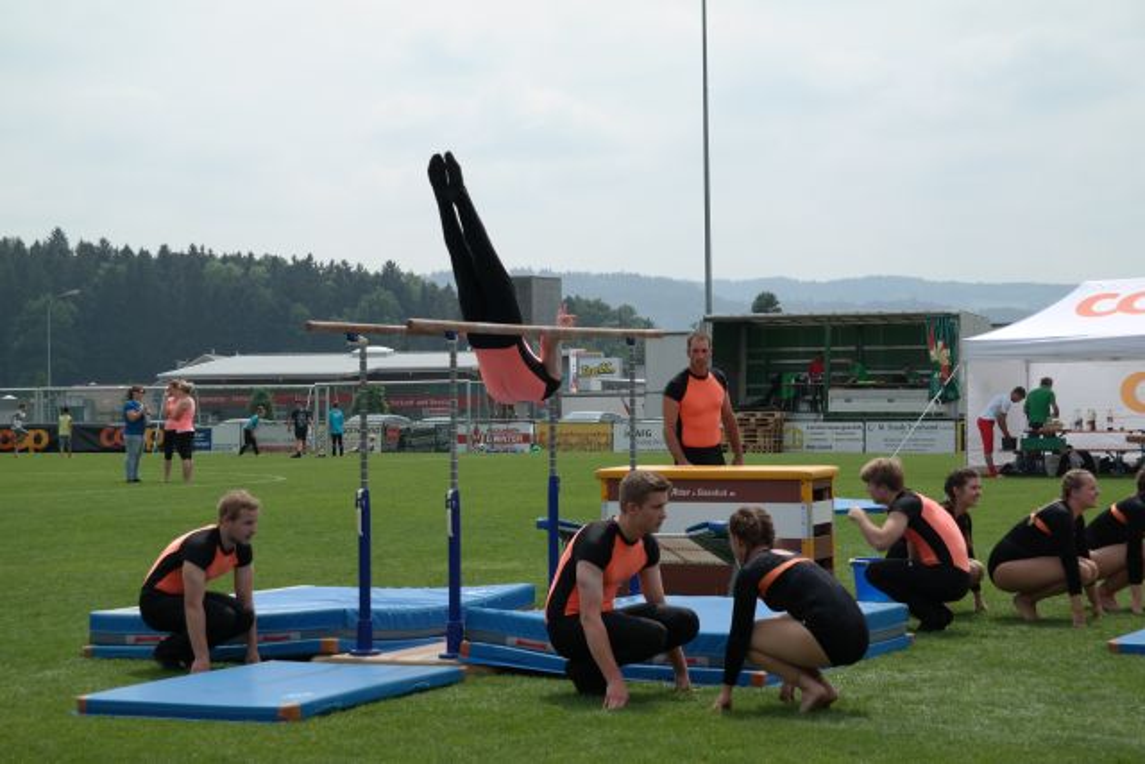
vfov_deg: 16.3
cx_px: 572
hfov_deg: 24.2
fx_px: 2672
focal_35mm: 84
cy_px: 382
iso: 100
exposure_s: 1/320
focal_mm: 55
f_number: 7.1
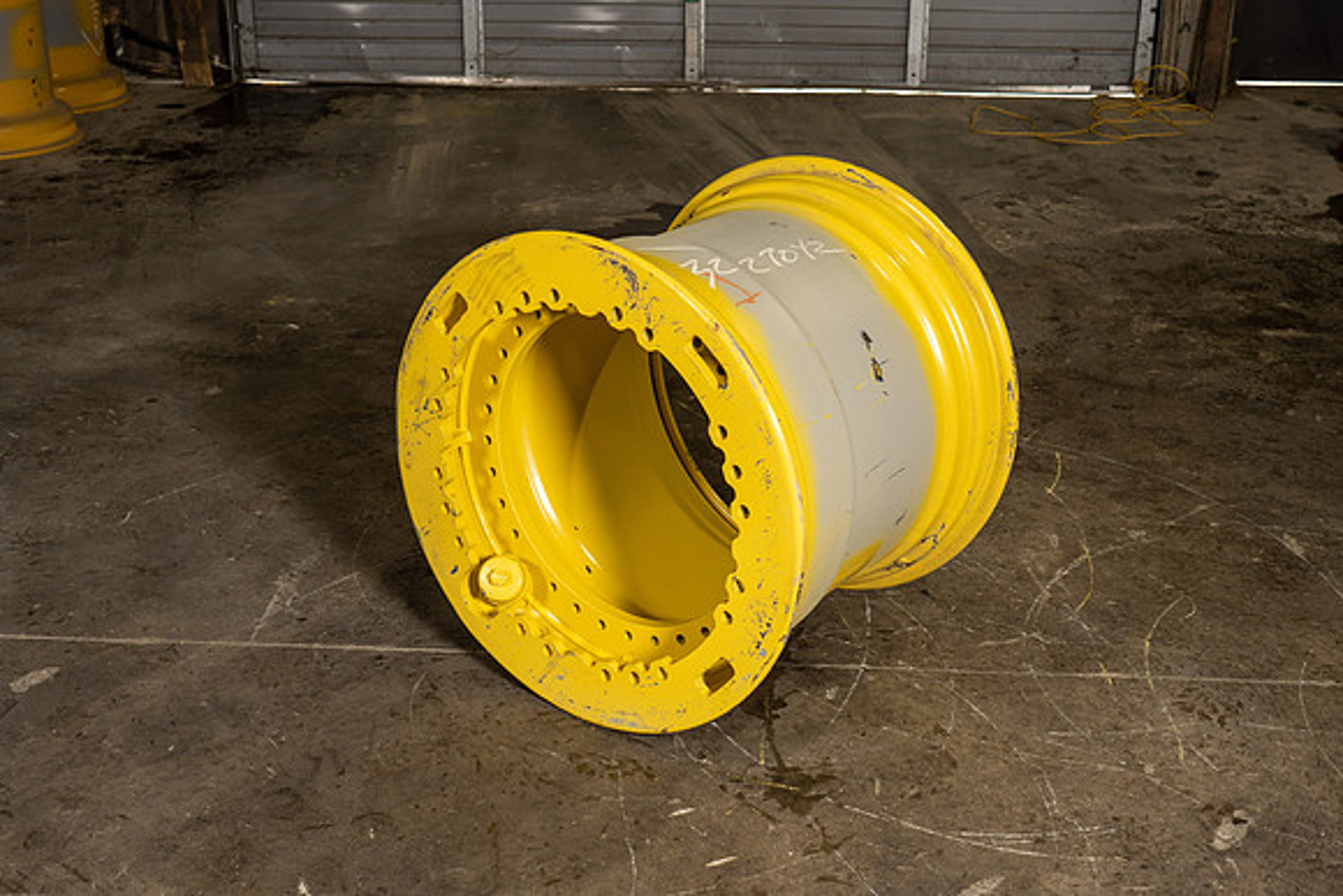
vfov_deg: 29.3
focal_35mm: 46
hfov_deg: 42.7
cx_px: 672
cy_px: 448
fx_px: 1716
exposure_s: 1/125
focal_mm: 46
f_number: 5.6
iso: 800
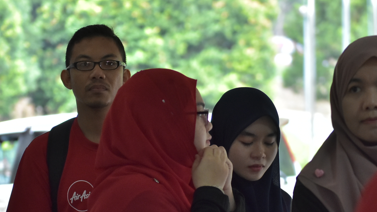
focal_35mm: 179
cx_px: 205
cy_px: 172
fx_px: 1789
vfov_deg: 6.8
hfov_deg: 12.0
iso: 1600
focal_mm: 70
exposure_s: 1/200
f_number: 2.8
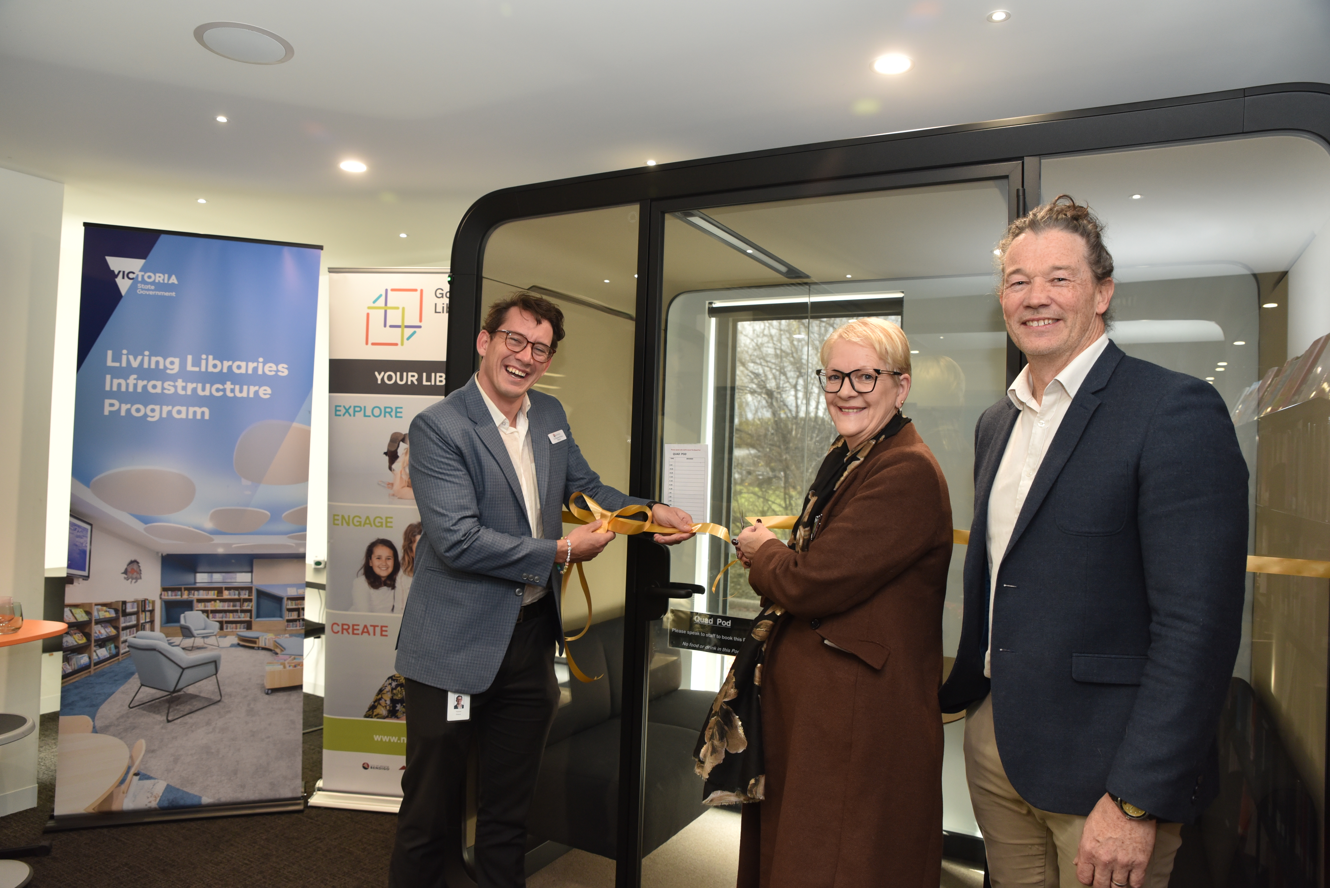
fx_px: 887
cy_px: 444
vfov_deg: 53.2
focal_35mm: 24
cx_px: 665
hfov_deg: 73.7
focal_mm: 24
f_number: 5
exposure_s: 1/100
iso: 800
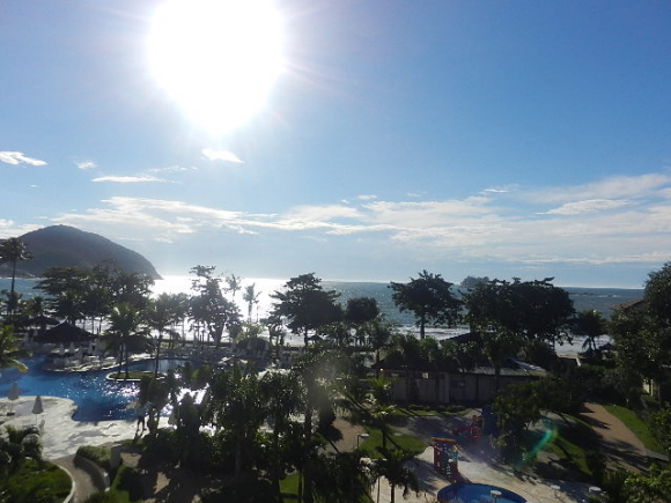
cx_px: 336
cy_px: 252
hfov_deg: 69.4
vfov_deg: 54.9
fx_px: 485
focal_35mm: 25
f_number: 7
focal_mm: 4.5
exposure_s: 1/1250
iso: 160
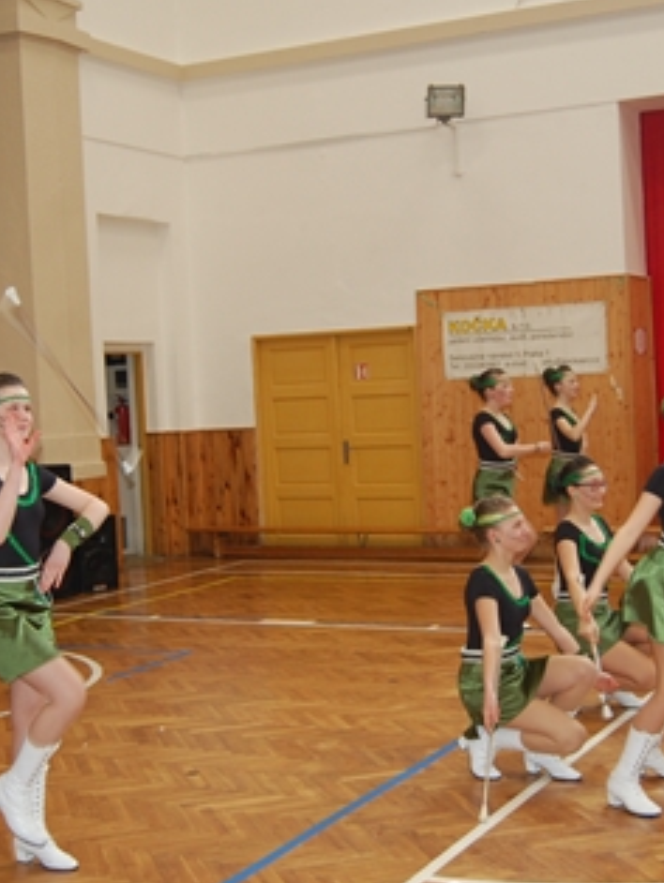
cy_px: 442
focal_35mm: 55
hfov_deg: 26.6
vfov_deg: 34.9
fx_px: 1405
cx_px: 338
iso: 400
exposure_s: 1/60
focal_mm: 24
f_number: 4
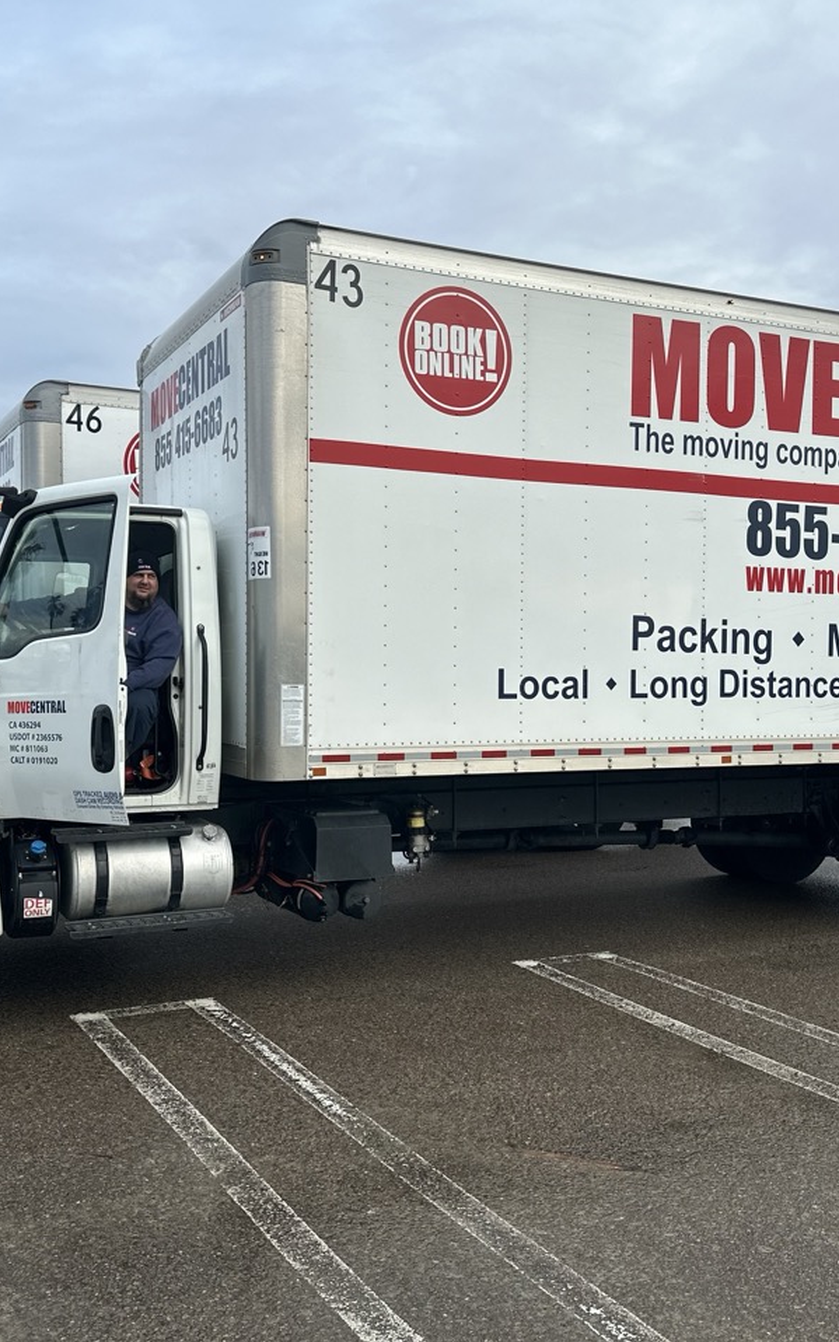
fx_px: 1244
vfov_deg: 56.7
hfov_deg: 37.3
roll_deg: -0.3
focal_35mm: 34
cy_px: 671
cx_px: 417
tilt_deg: -0.8
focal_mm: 6.86
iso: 80
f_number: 1.78
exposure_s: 1/1664
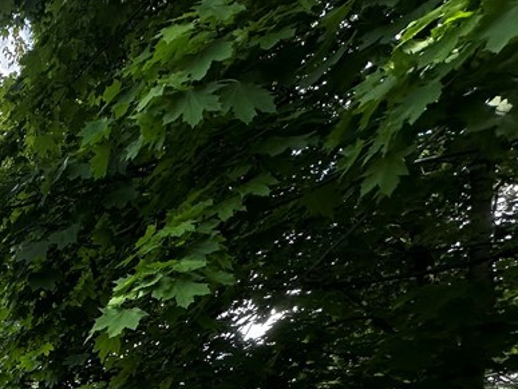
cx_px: -161
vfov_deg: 30.4
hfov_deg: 34.6
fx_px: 554
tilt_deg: -0.4
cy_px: 509
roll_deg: +1.4
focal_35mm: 37
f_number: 2.2
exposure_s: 1/392
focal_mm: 2.22
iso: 40
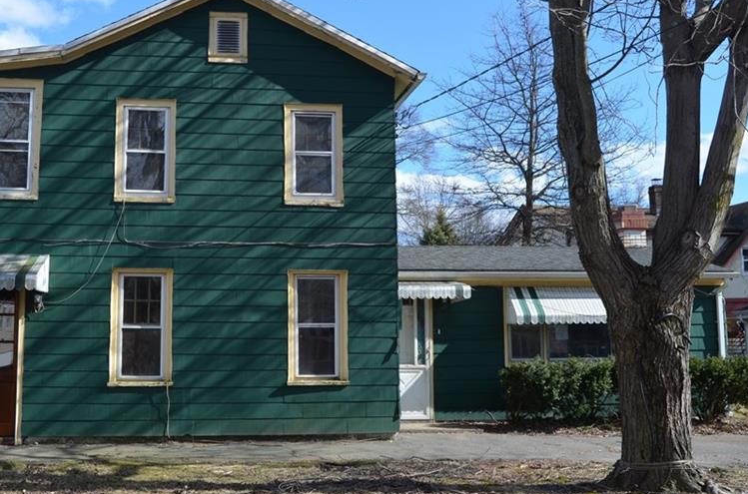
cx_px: 272
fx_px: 850
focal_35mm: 41
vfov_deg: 32.4
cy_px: 222
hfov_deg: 47.0
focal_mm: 20
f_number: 8
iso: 140
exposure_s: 1/250
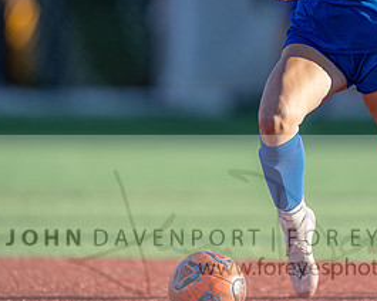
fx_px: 11080
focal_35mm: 993
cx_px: 391
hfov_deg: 1.9
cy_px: 54
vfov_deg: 1.6
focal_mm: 400
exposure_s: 1/2000
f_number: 2.8
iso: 400
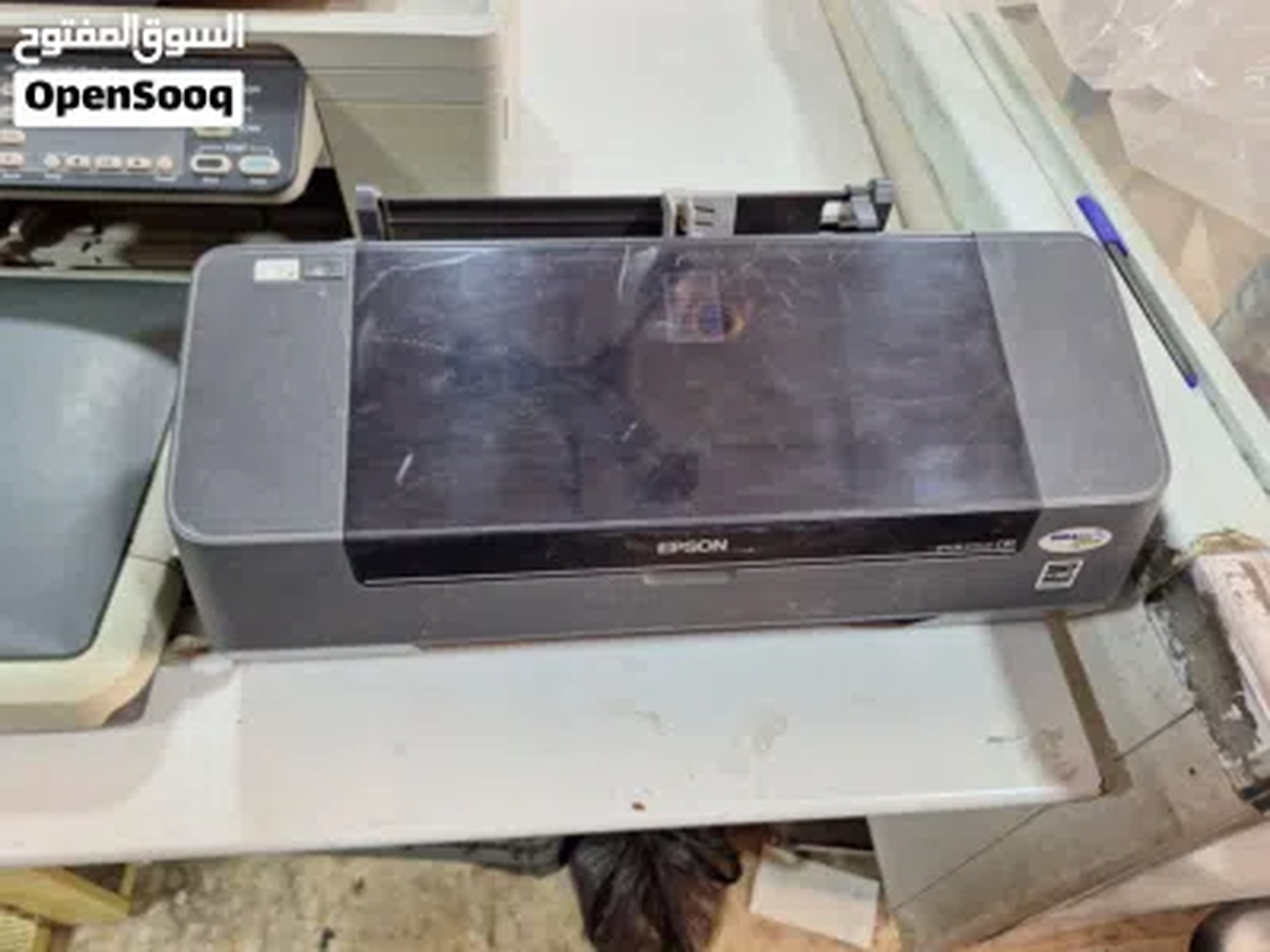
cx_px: 635
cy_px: 476
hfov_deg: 73.9
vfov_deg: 58.9
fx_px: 844
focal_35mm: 23
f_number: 1.8
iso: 100
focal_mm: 5.54
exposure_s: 1/50
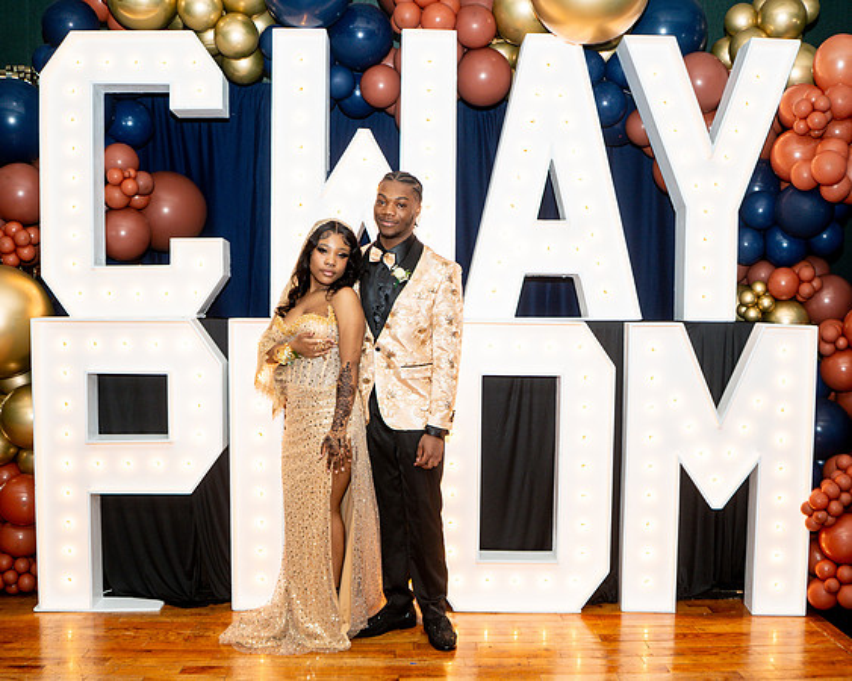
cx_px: 455
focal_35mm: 37
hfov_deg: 48.9
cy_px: 385
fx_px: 935
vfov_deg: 39.9
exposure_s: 1/125
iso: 500
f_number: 3.5
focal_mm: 29
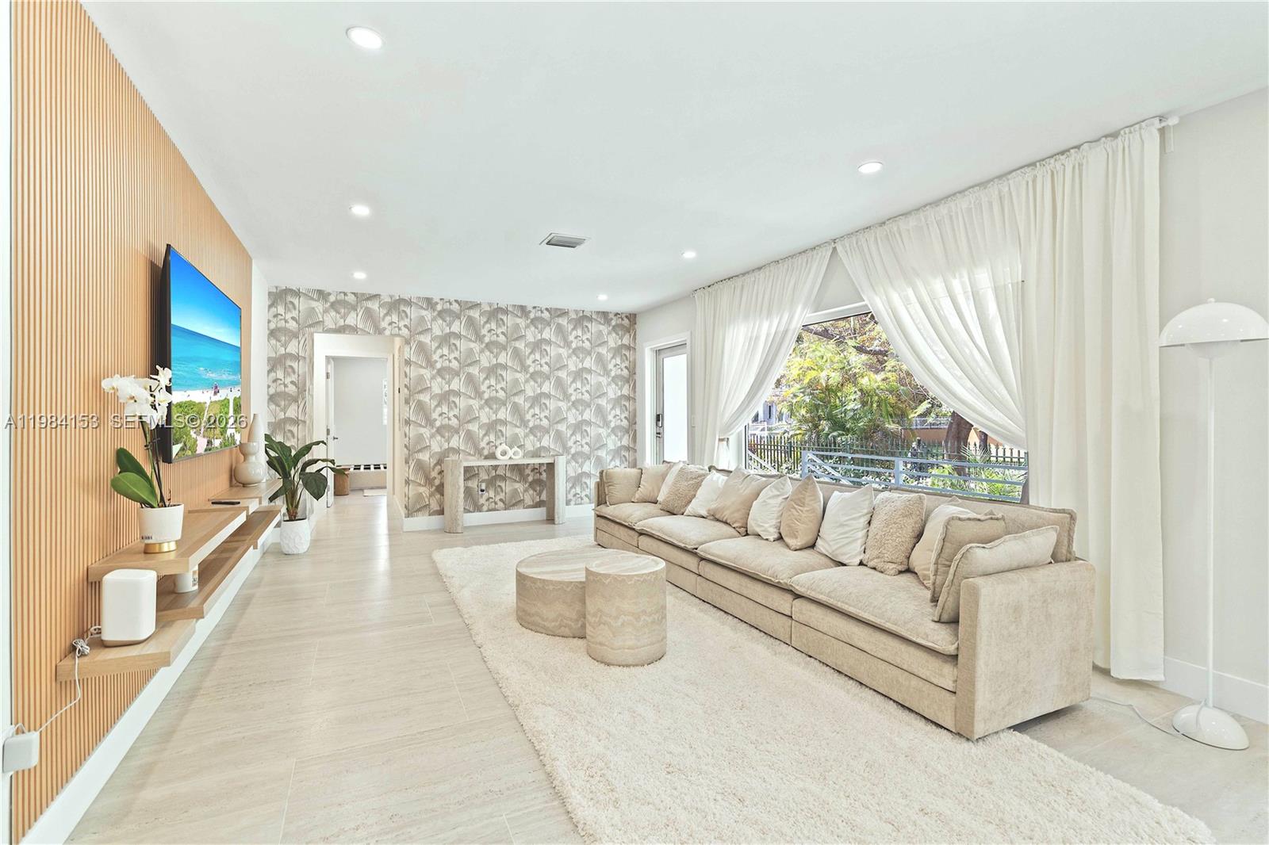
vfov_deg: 73.7
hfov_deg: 96.7
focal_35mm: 16
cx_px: 634
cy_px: 422
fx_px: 564
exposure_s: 1/20
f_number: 4.5
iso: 320
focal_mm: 16
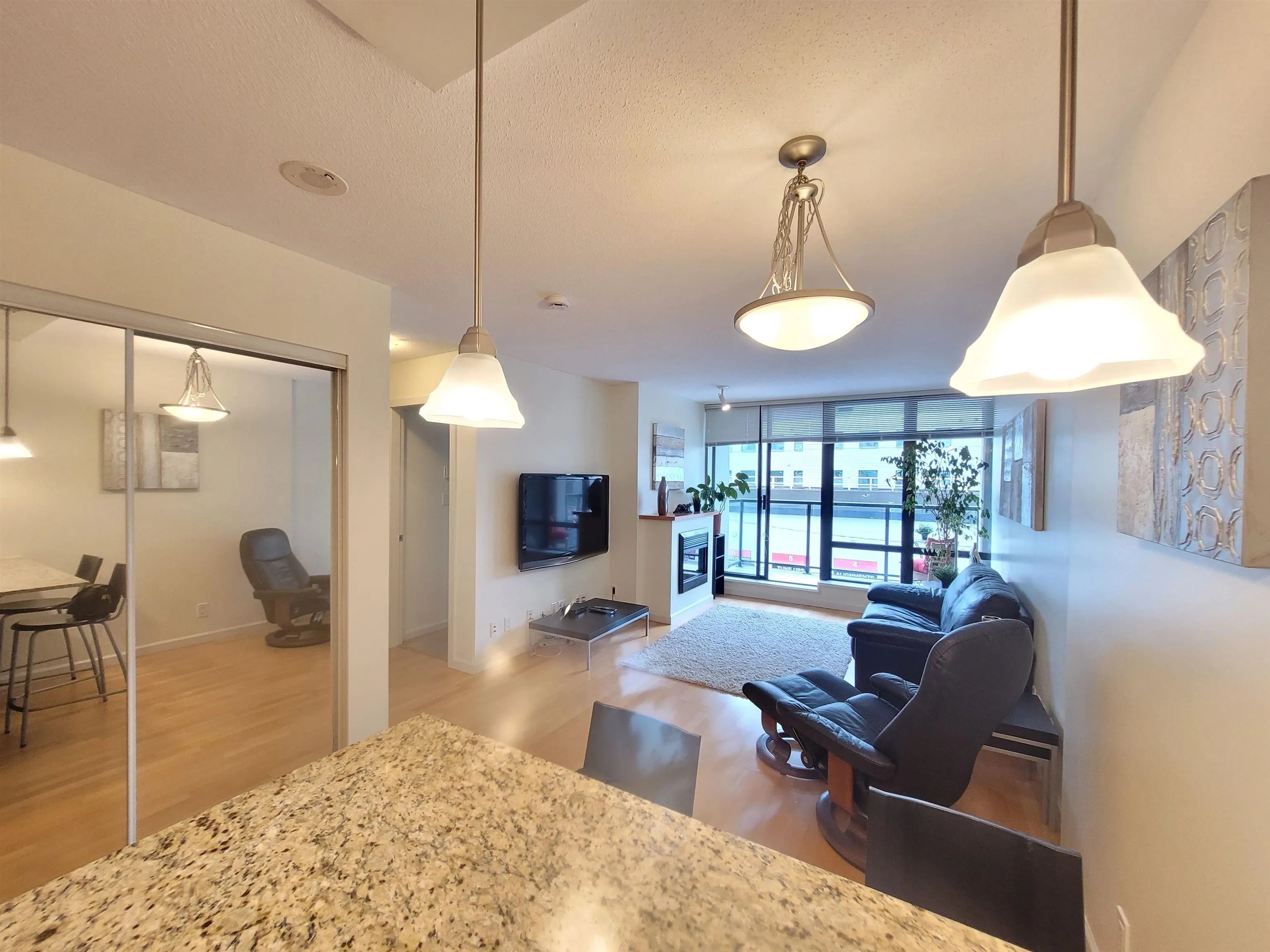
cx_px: 635
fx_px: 477
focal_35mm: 13
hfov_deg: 106.2
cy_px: 476
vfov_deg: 89.9
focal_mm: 1.74
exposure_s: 1/60
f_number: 2.2
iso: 200
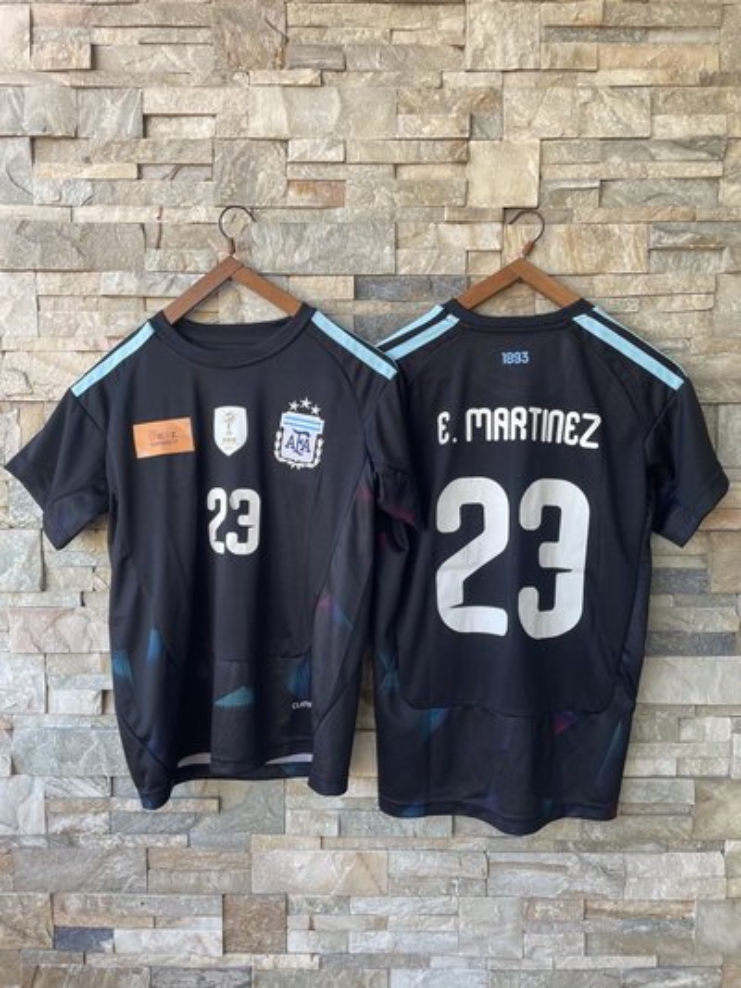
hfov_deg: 53.1
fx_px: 742
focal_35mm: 26
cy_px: 494
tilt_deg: -3.9
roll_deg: +0.3
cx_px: 370
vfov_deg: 67.3
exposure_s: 1/131
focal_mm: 4.2
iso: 32
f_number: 1.6
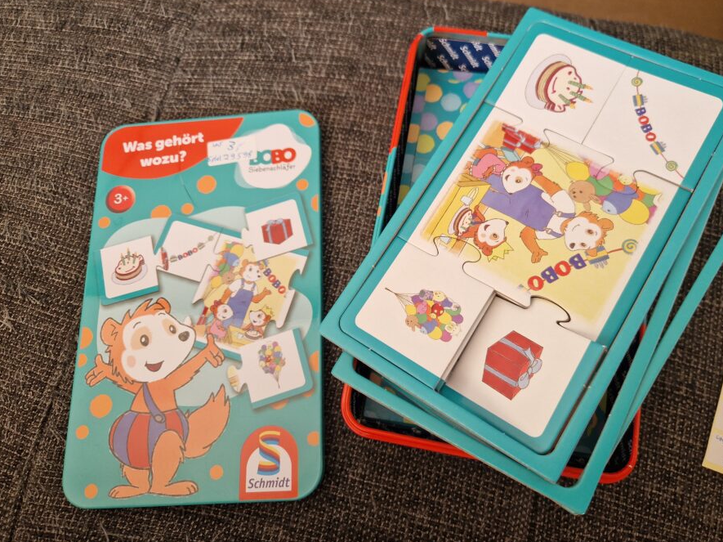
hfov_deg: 67.2
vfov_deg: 53.0
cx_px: 391
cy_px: 258
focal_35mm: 26
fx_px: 543
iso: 50
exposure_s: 1/205
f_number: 1.8
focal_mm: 5.4
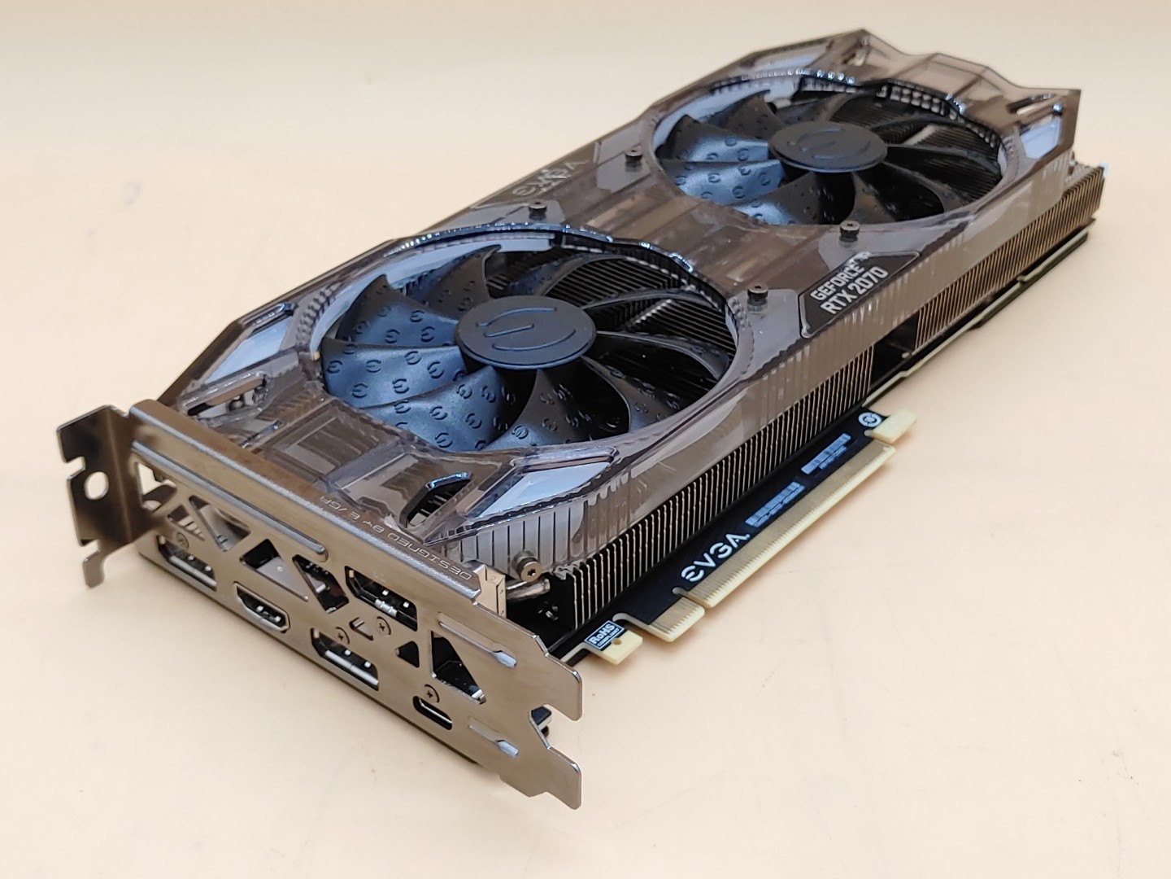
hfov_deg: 41.2
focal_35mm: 46
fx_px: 1556
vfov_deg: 31.5
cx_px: 586
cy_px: 440
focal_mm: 4.36
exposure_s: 1/120
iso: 50
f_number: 1.8
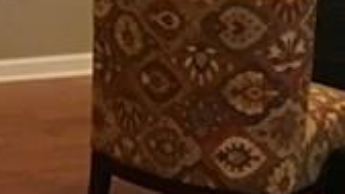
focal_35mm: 191
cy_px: -141
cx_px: -239
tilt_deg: -5.9
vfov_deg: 6.2
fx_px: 1747
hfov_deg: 10.7
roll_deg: -2.2
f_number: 2.2
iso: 200
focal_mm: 4.15
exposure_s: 1/30
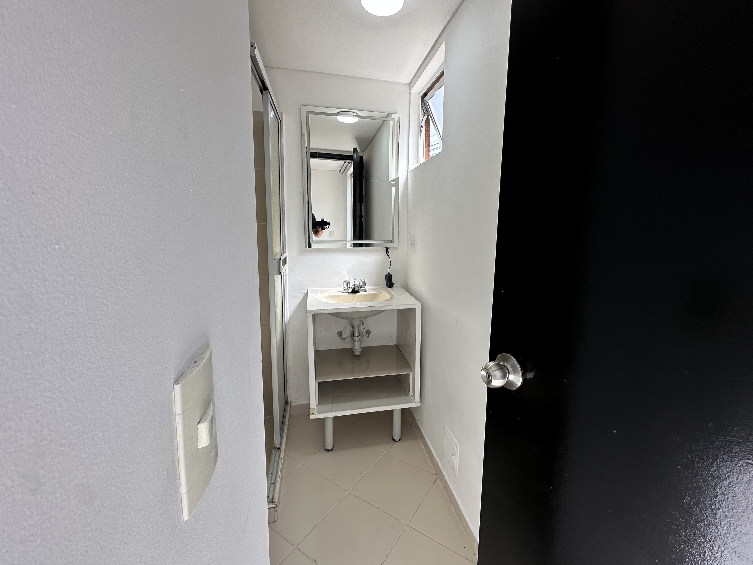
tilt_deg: -7.7
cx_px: 396
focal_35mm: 15
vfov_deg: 81.7
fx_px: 326
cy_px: 270
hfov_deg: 98.1
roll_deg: -0.9
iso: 40
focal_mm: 2.22
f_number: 2.2
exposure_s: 1/278
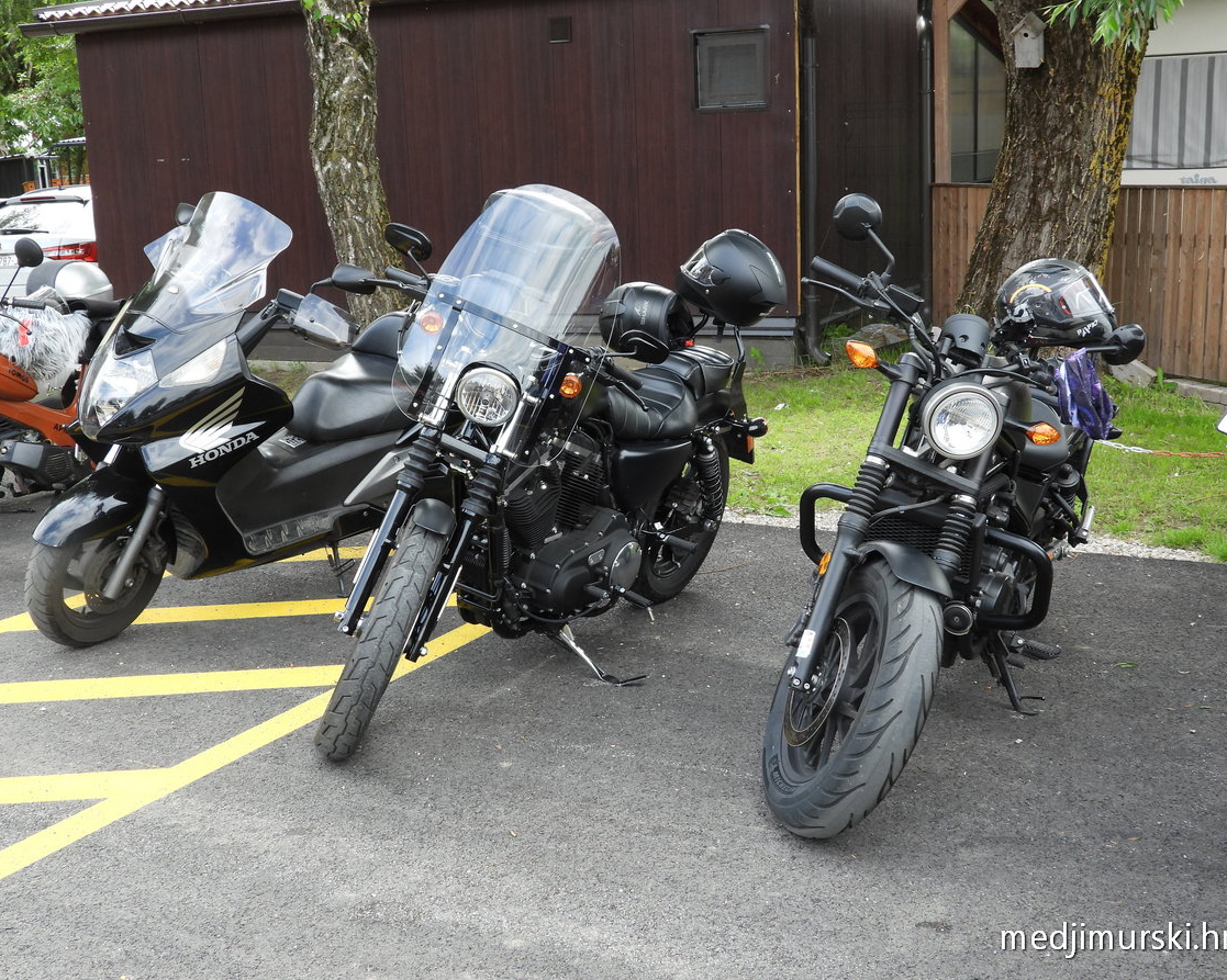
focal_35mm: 43
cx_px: 583
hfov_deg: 42.9
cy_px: 488
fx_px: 1561
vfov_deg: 34.9
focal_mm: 7.4
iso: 100
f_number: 3.2
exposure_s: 1/160
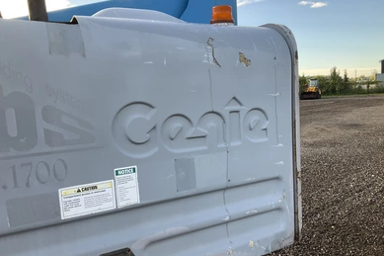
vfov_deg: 42.2
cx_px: 194
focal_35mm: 31
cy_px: 140
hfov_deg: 60.3
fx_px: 331
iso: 25
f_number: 1.8
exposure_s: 1/274
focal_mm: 3
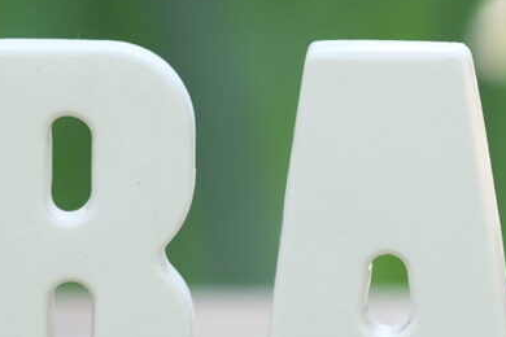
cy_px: 71
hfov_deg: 5.6
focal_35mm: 369
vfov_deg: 3.7
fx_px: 5186
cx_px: 379
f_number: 3.2
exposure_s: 1/105
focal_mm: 60
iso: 320
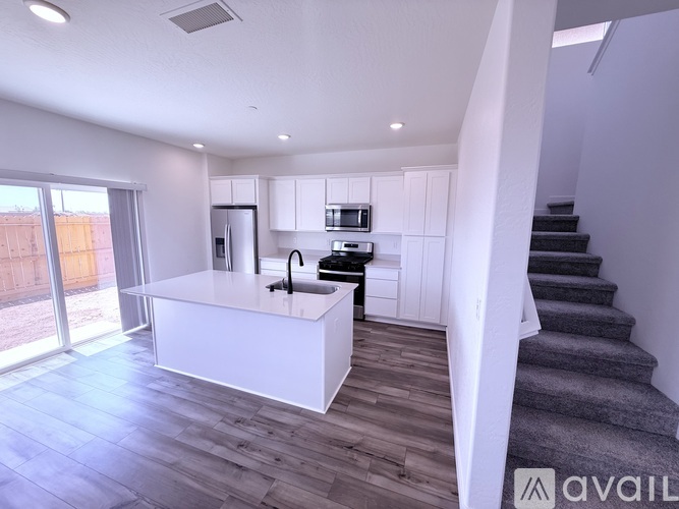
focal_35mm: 14
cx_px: 340
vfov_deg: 85.7
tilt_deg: -8.0
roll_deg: -0.9
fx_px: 275
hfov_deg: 102.1
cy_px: 254
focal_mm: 2.22
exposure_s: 1/120
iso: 100
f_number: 2.2
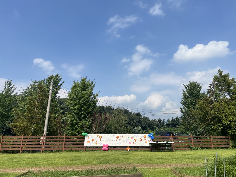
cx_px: 118
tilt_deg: +15.7
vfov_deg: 53.1
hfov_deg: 67.3
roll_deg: +0.4
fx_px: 177
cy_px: 88
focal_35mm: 26
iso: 50
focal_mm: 5.7
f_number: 1.5
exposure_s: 1/6993
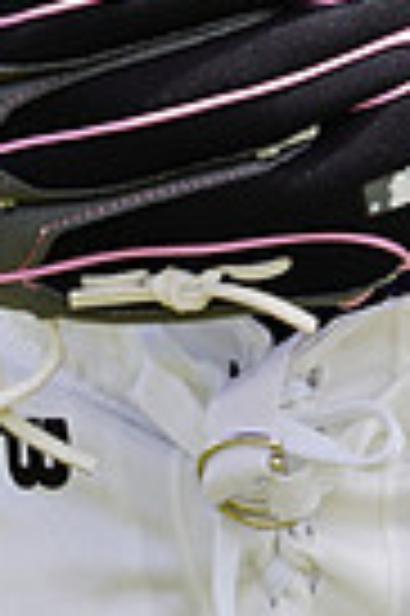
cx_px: 268
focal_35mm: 998
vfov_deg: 2.1
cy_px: -576
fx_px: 17091
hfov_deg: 1.4
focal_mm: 235
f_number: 9
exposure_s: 1/250
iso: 100
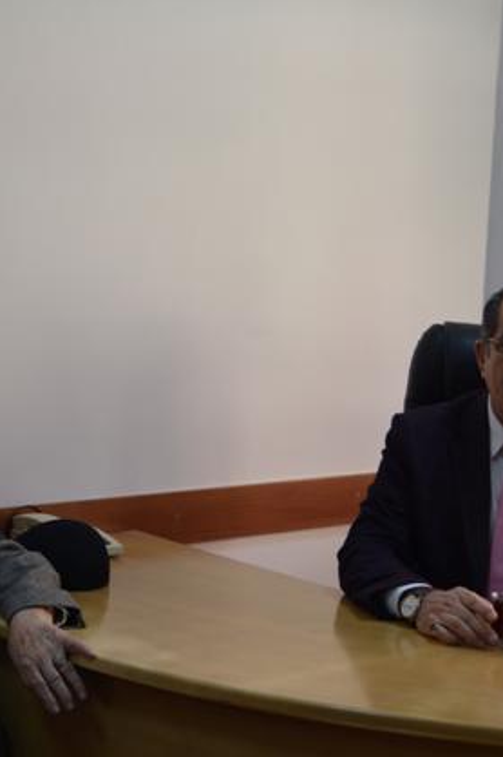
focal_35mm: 78
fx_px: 1637
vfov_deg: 26.0
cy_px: 377
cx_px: 201
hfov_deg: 17.4
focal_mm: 34
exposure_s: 1/60
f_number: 5
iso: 450
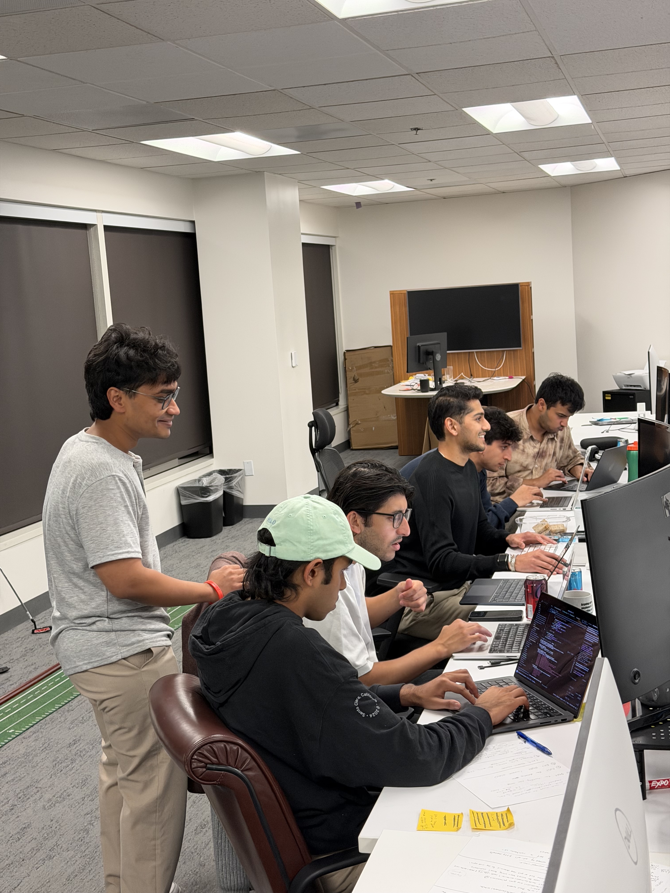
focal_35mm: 48
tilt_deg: -5.6
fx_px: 1239
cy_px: 446
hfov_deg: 30.3
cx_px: 335
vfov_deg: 39.7
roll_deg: +4.2
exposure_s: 1/60
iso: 200
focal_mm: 6.76
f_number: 1.78
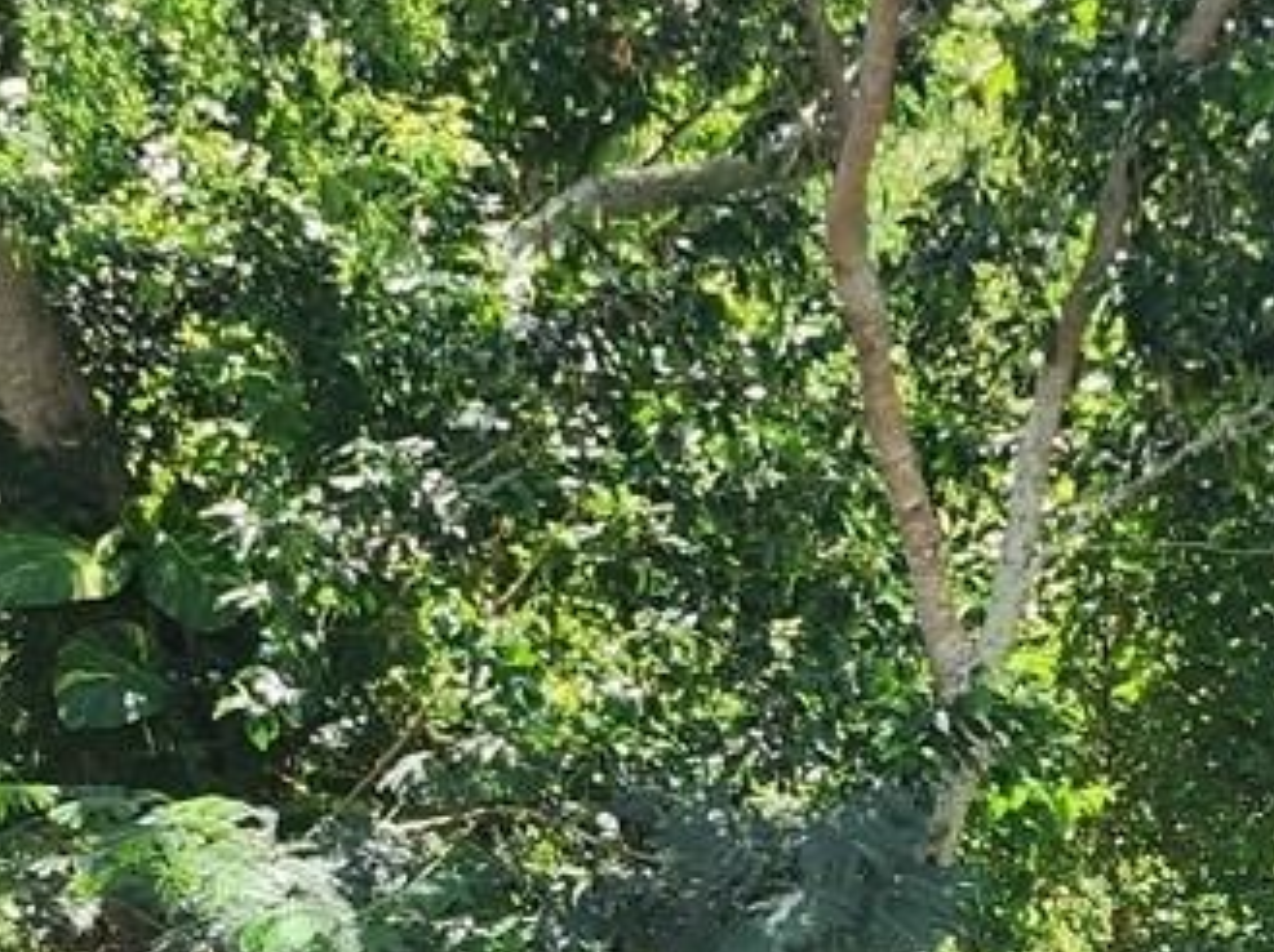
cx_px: 864
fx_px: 4118
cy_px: 1618
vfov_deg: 12.3
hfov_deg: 17.5
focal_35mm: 112
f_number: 1.8
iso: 16
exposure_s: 1/180
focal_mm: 6.4
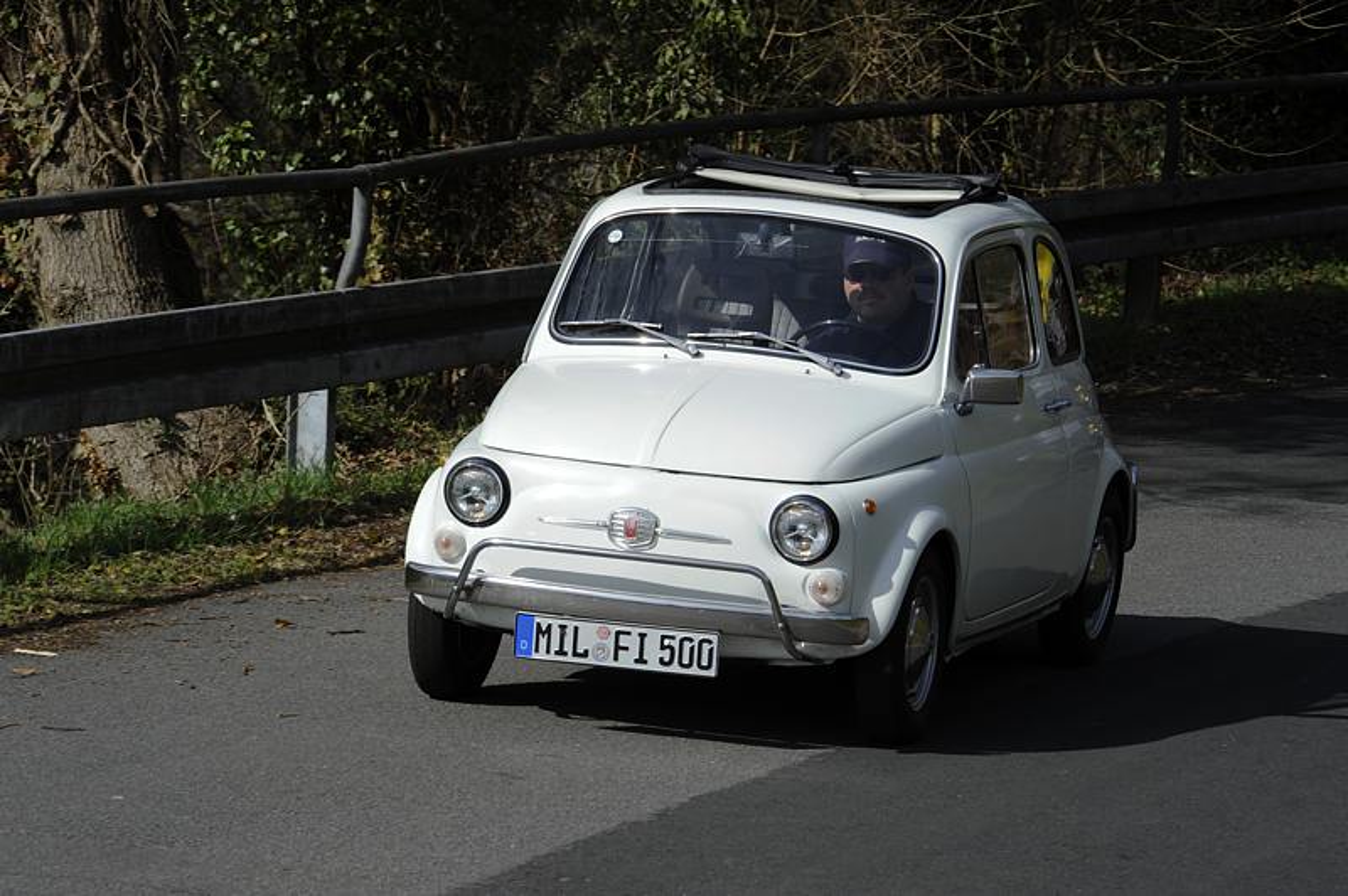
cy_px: 448
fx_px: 7108
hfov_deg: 10.8
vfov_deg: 7.2
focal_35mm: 190
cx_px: 674
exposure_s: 1/320
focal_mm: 190
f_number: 14
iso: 320
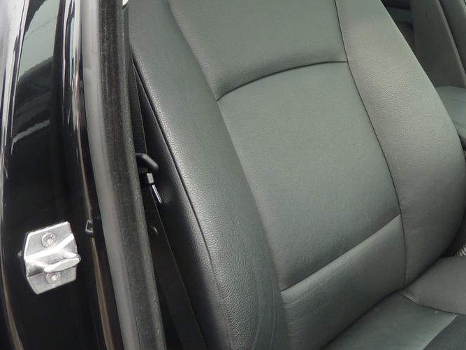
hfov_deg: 36.5
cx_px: 443
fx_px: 646
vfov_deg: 29.7
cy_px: 78
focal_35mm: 48
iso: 80
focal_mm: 4.1
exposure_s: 1/50
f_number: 3.3
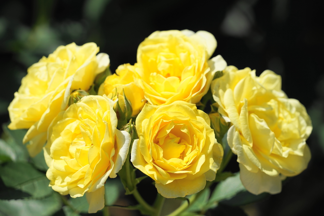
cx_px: 162
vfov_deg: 4.6
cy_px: 108
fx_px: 2700
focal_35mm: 300
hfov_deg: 6.9
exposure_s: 1/800
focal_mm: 300
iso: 100
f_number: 7.1
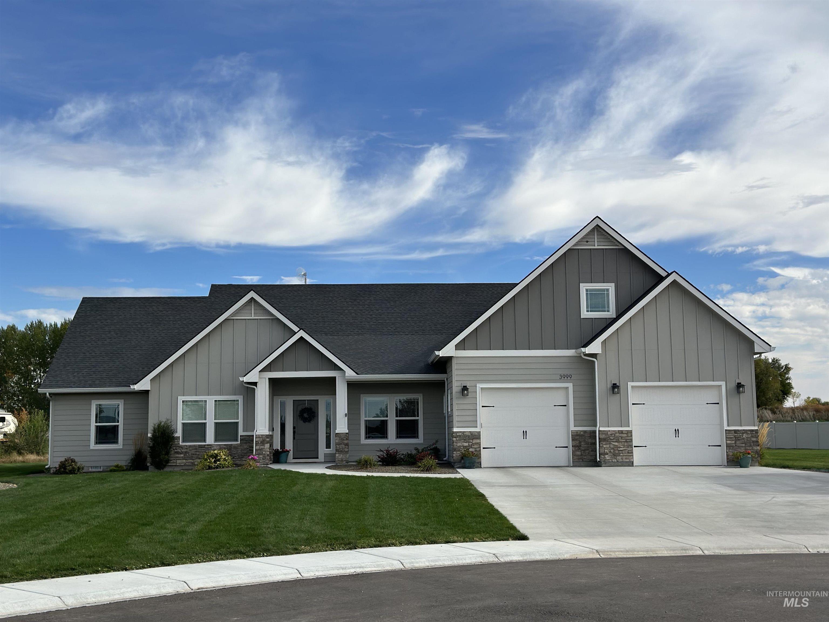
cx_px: 414
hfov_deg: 39.7
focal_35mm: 48
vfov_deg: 30.3
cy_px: 311
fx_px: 1150
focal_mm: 6.86
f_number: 1.78
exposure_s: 1/6623
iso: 80
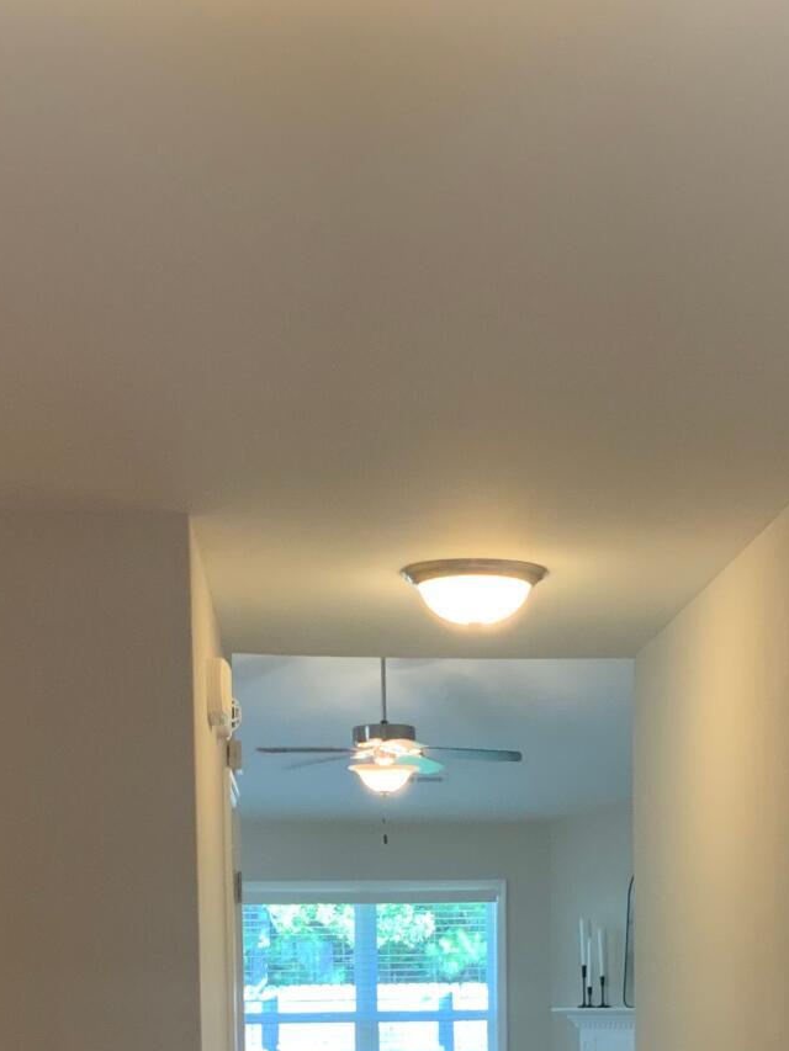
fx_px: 2066
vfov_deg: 26.6
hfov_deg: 21.6
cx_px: 496
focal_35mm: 68
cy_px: 1110
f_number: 1.8
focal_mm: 3
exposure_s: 1/60
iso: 100
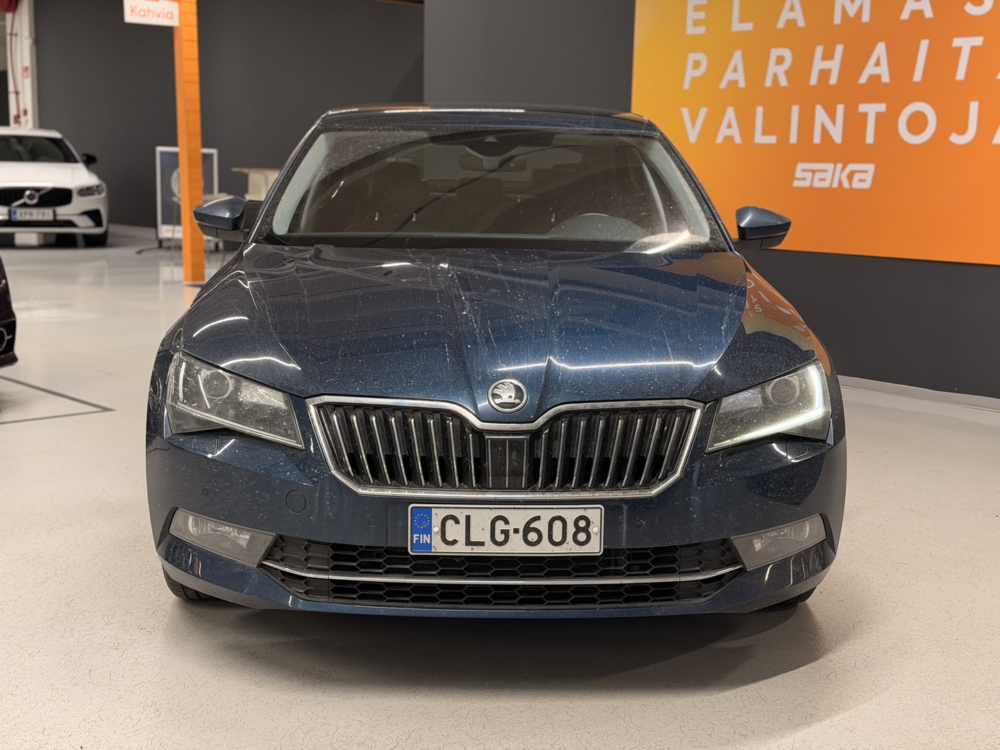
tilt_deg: -8.6
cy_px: 375
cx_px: 500
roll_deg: -0.8
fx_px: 1387
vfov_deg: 30.3
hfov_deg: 39.7
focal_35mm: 48
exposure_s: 1/246
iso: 320
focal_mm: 6.76
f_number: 1.78
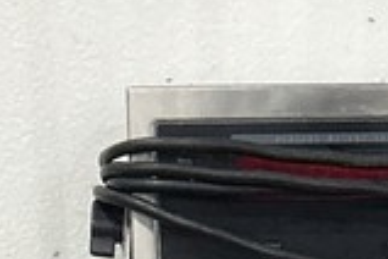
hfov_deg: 11.0
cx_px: 271
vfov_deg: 5.7
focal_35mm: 187
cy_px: 1234
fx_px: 2015
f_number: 1.8
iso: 80
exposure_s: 1/60
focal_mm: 3
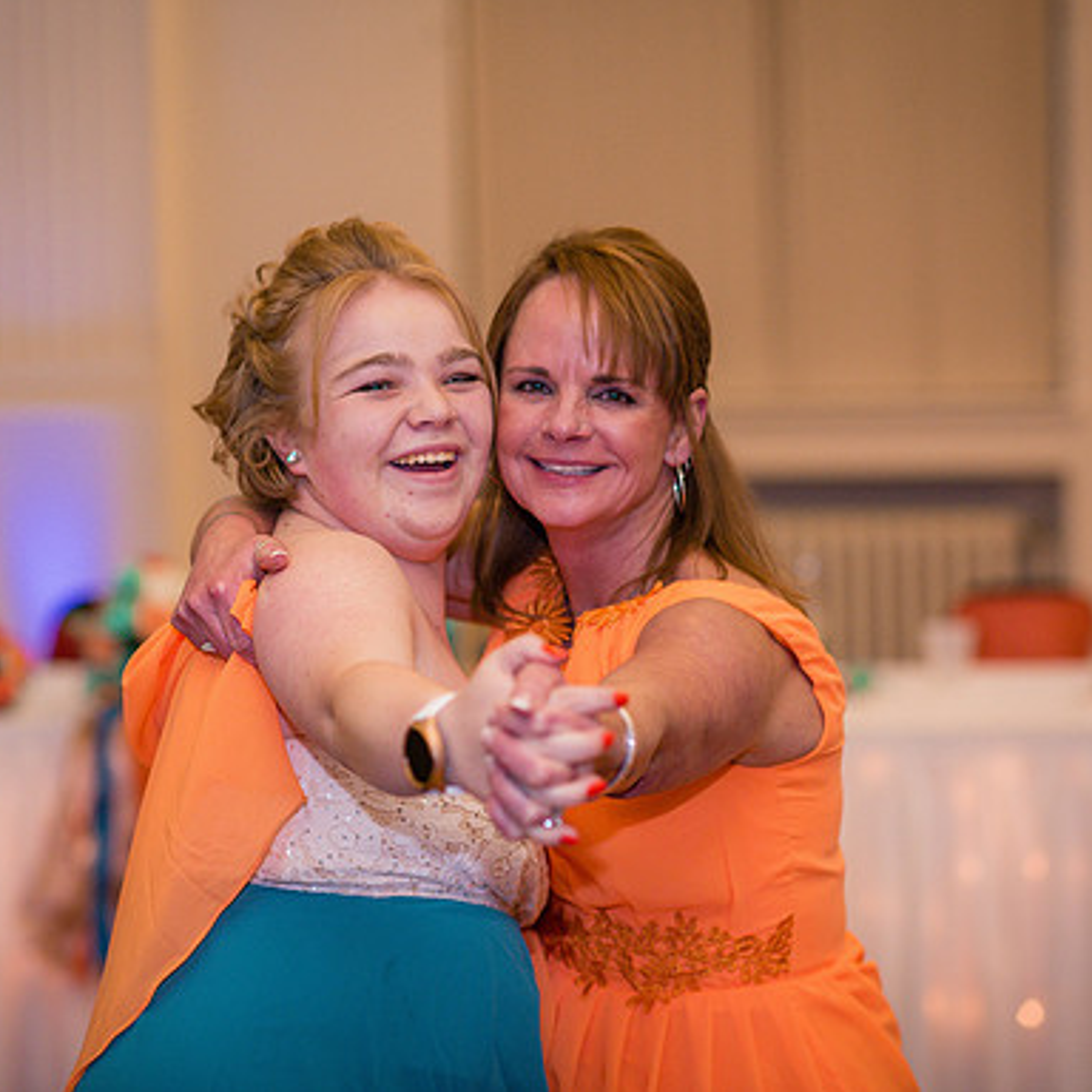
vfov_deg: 15.3
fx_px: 4069
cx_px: 404
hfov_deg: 15.3
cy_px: 523
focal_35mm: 114
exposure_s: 1/125
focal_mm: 85
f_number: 2.2
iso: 640
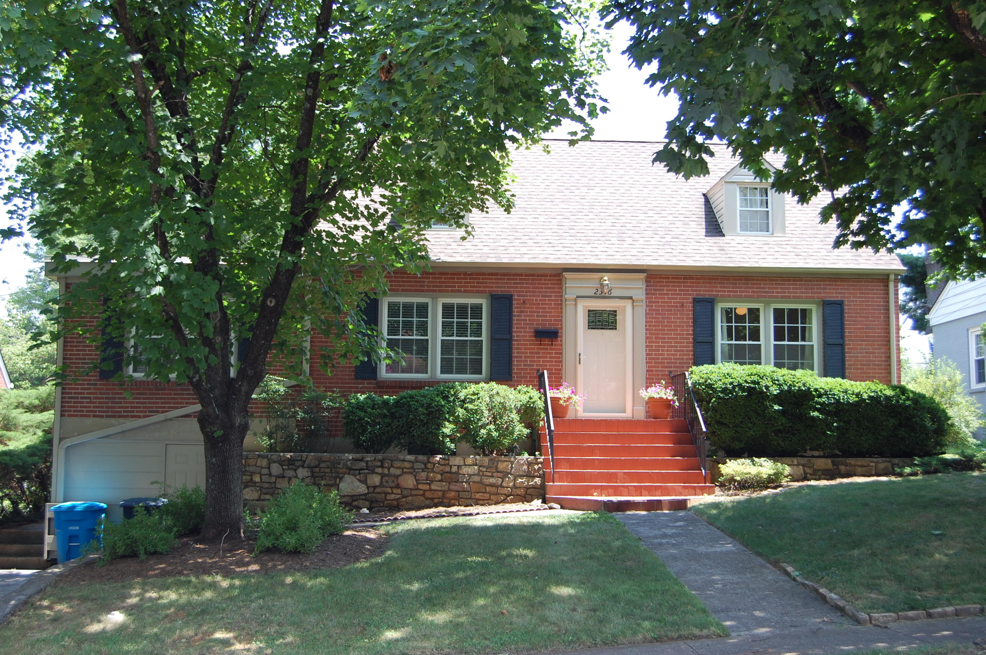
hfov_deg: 43.6
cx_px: 493
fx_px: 1231
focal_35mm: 45
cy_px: 328
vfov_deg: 29.8
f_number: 5.6
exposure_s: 1/125
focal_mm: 30
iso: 200
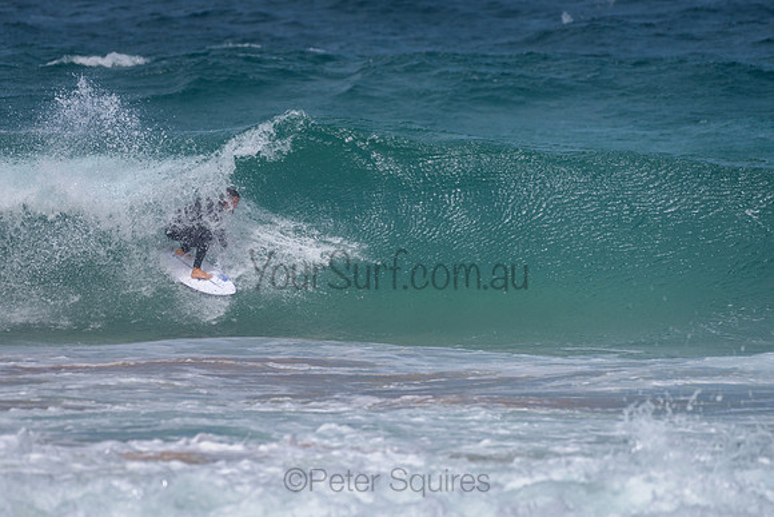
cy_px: 222
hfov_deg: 3.4
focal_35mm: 613
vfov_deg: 2.2
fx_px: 13189
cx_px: 313
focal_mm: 500
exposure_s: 1/2000
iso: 90
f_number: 5.6
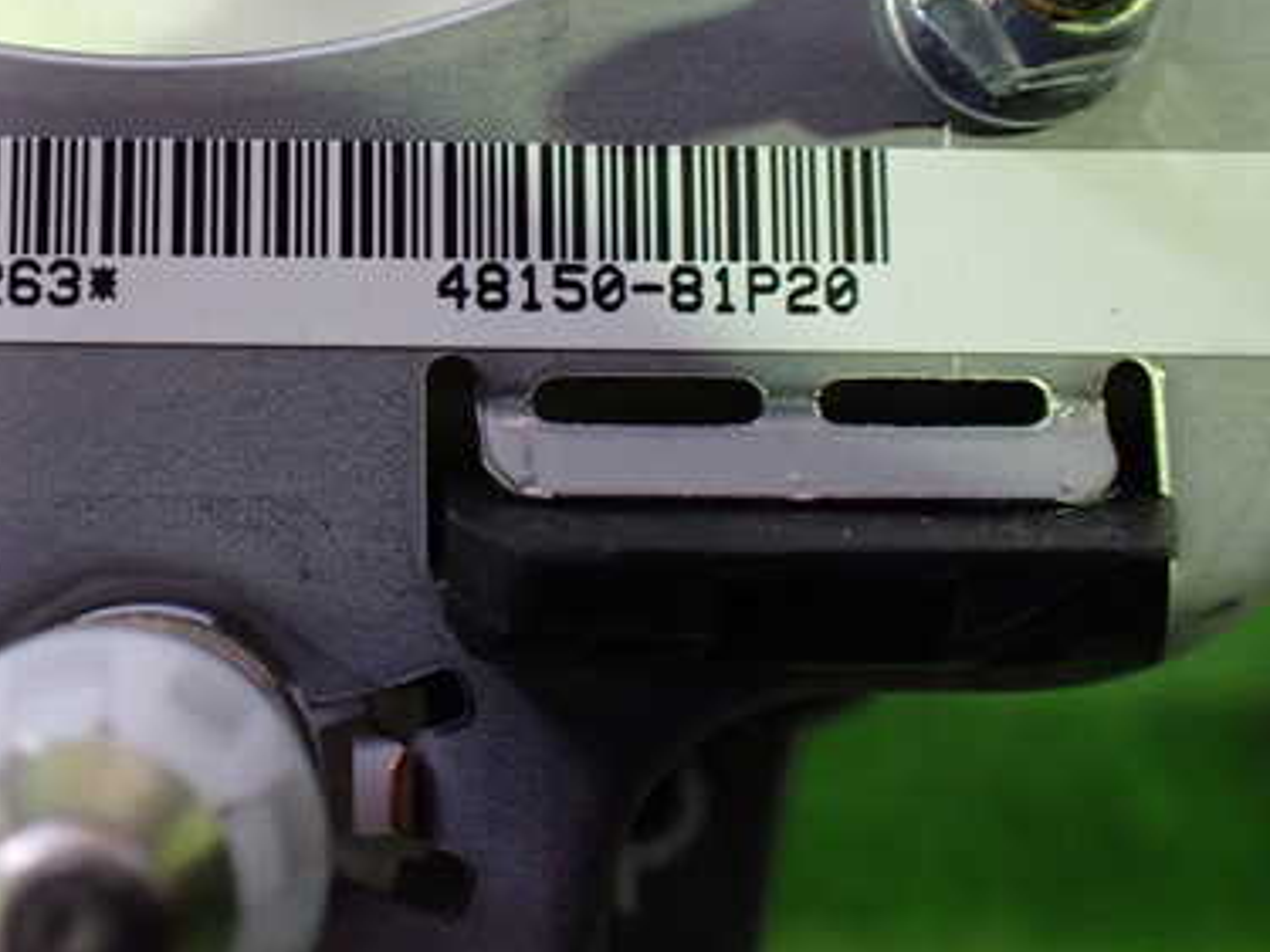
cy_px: 285
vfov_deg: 29.9
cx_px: 284
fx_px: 1760
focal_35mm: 48
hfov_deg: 38.4
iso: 800
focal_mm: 5.4
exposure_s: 1/100
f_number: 2.3
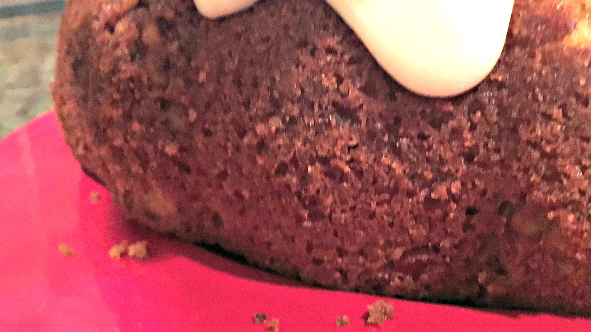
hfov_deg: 47.2
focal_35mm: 43
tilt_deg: -21.1
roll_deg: +3.8
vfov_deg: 27.7
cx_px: 341
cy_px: 163
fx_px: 674
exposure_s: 1/15
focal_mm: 4.15
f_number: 2.2
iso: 250
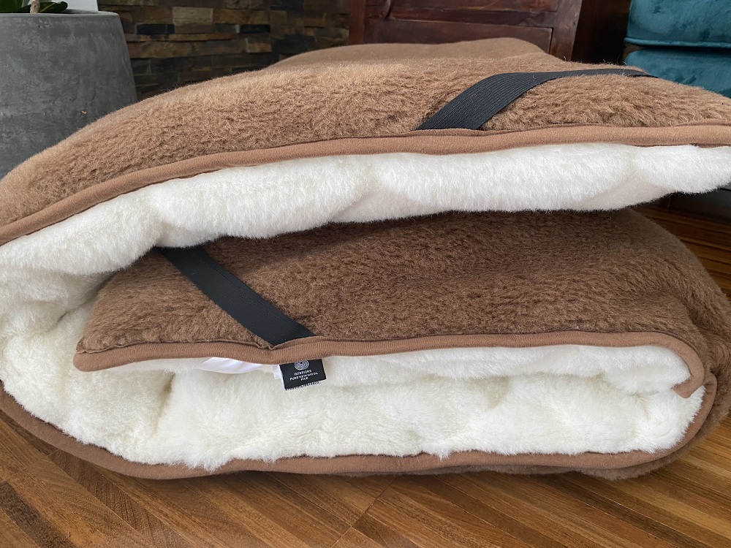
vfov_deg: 53.1
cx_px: 366
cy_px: 274
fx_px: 549
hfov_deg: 67.3
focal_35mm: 26
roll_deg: -2.9
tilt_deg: -25.2
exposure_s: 1/80
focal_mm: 4.25
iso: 125
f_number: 1.8
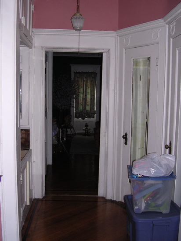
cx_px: 90
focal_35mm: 38
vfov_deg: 49.0
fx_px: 265
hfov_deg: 37.7
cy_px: 120
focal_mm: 5.8
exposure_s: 1/60.1
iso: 177
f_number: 2.8
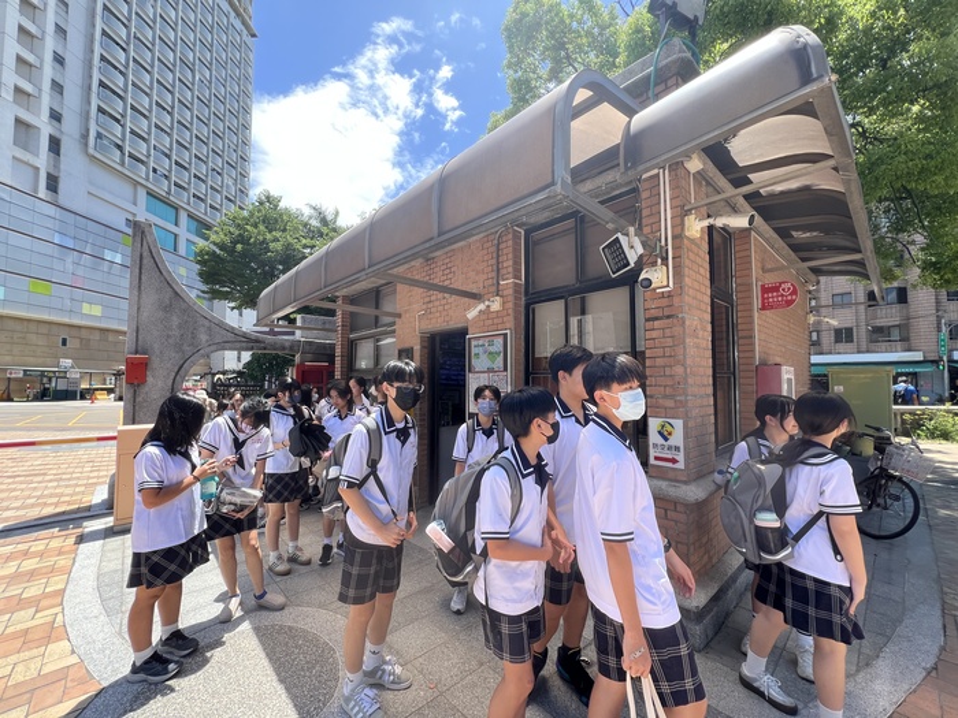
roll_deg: -0.3
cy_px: 359
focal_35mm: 13
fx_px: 360
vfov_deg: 89.9
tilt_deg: +2.7
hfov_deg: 106.2
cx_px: 479
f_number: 1.8
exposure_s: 1/371
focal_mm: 1.57
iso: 32
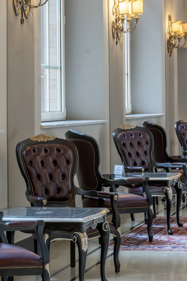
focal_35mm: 144
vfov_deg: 14.1
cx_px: 85
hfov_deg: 9.5
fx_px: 1125
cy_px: 49
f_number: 11
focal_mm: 51.5
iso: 200
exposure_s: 1/6
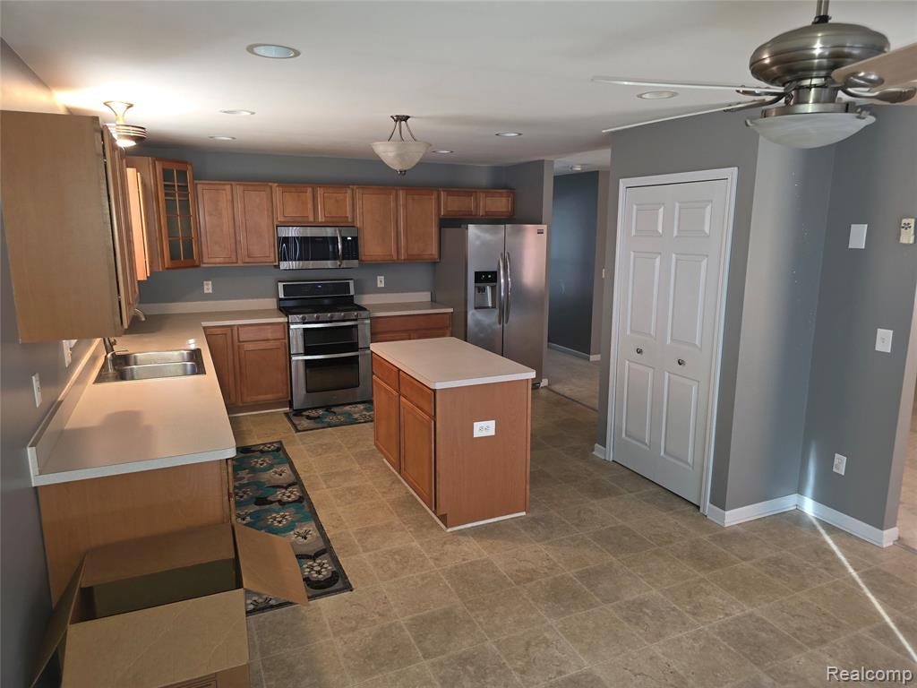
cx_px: 458
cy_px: 344
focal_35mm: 23
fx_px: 609
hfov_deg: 73.9
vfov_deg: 58.9
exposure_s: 1/13.4
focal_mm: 6.3
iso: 125
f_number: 1.7
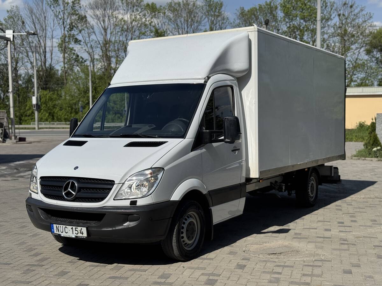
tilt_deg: -2.7
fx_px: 530
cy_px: 143
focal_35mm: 48
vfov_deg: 30.3
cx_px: 191
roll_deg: +0.1
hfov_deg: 39.7
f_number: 1.78
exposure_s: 1/9009
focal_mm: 6.76
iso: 64
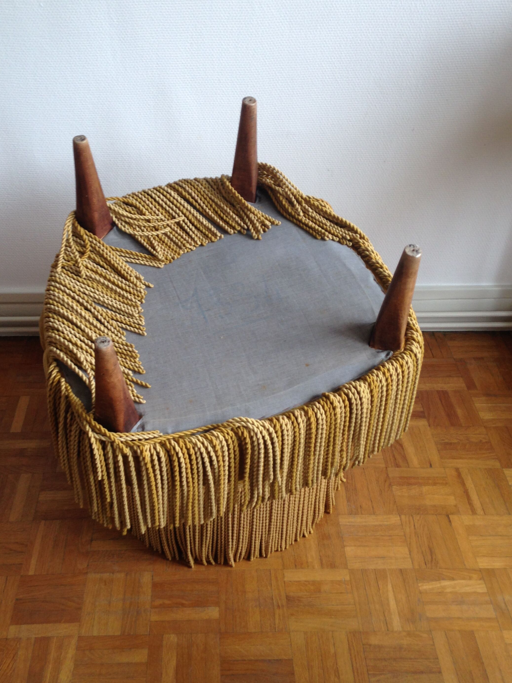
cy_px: 332
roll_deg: +0.4
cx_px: 219
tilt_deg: -38.9
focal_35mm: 39
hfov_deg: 36.7
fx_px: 769
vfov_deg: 47.9
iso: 50
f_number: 2.4
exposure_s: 1/20
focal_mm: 4.12
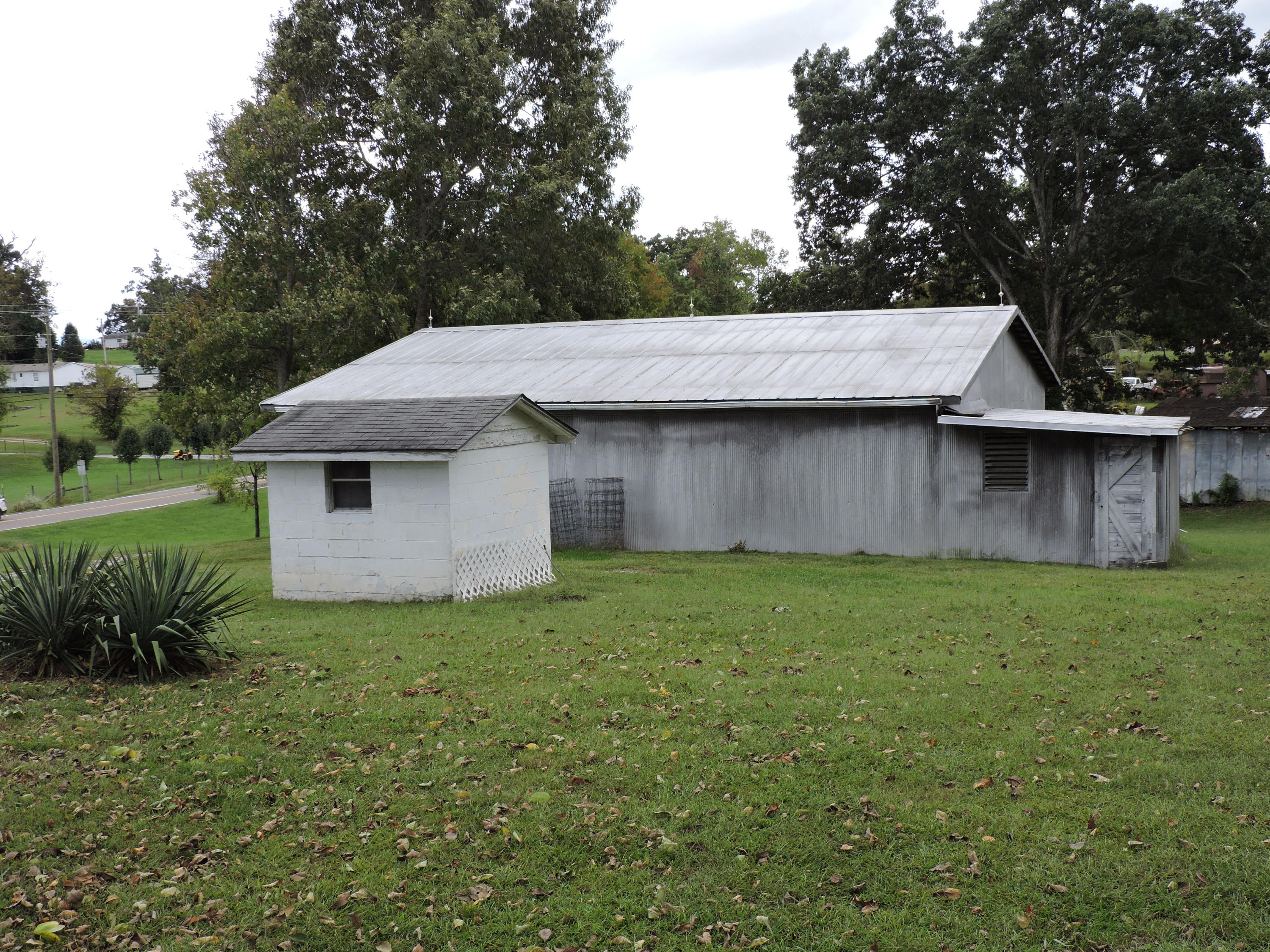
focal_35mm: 40
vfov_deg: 36.0
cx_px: 635
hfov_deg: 46.8
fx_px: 1468
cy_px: 476
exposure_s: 1/400
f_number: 3.3
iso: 100
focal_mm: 7.1
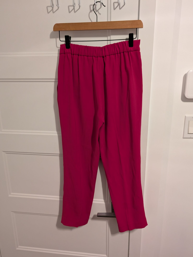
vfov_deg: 69.4
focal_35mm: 25
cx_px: 99
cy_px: 124
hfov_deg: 54.9
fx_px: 186
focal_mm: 6.9
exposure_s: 1/120
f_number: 1.68
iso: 1221
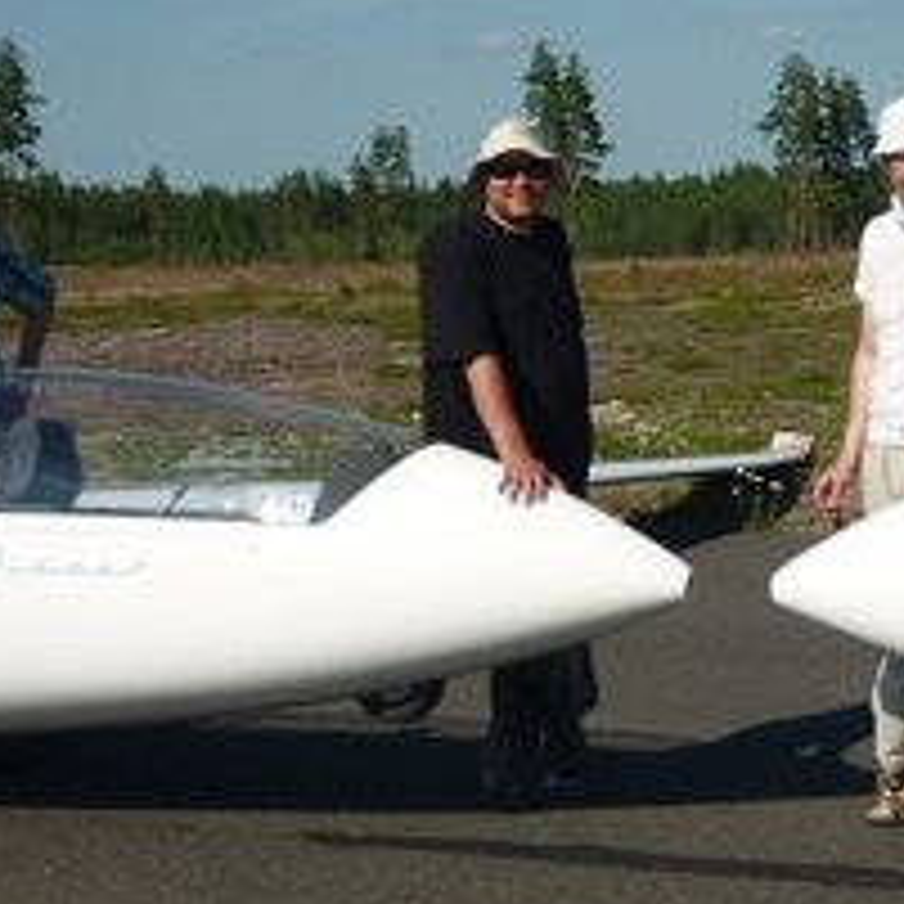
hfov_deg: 19.8
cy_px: 427
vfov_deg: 19.9
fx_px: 2570
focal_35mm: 87
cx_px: 675
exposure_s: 1/320
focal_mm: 5.5
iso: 80
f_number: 8
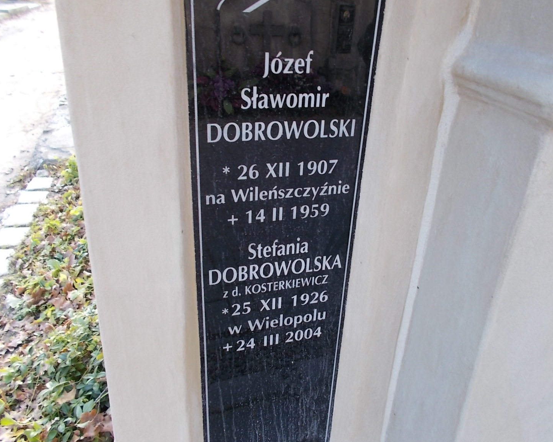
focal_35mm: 28
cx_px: 288
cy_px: 216
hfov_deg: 62.2
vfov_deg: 51.5
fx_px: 458
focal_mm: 4.6
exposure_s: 1/25
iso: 80
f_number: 3.2
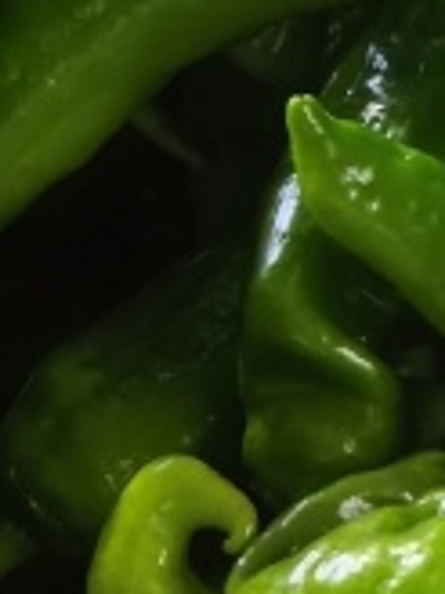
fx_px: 3017
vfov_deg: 10.1
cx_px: 590
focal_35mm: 176
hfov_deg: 8.3
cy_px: -744
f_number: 1.4
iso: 500
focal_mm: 5.75
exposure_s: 1/111
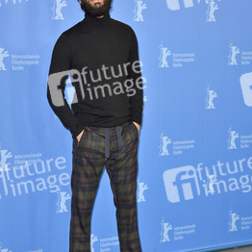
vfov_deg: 17.2
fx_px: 832
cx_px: 125
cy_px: 132
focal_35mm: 101
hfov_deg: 17.2
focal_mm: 78
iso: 640
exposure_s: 1/125
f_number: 5.6
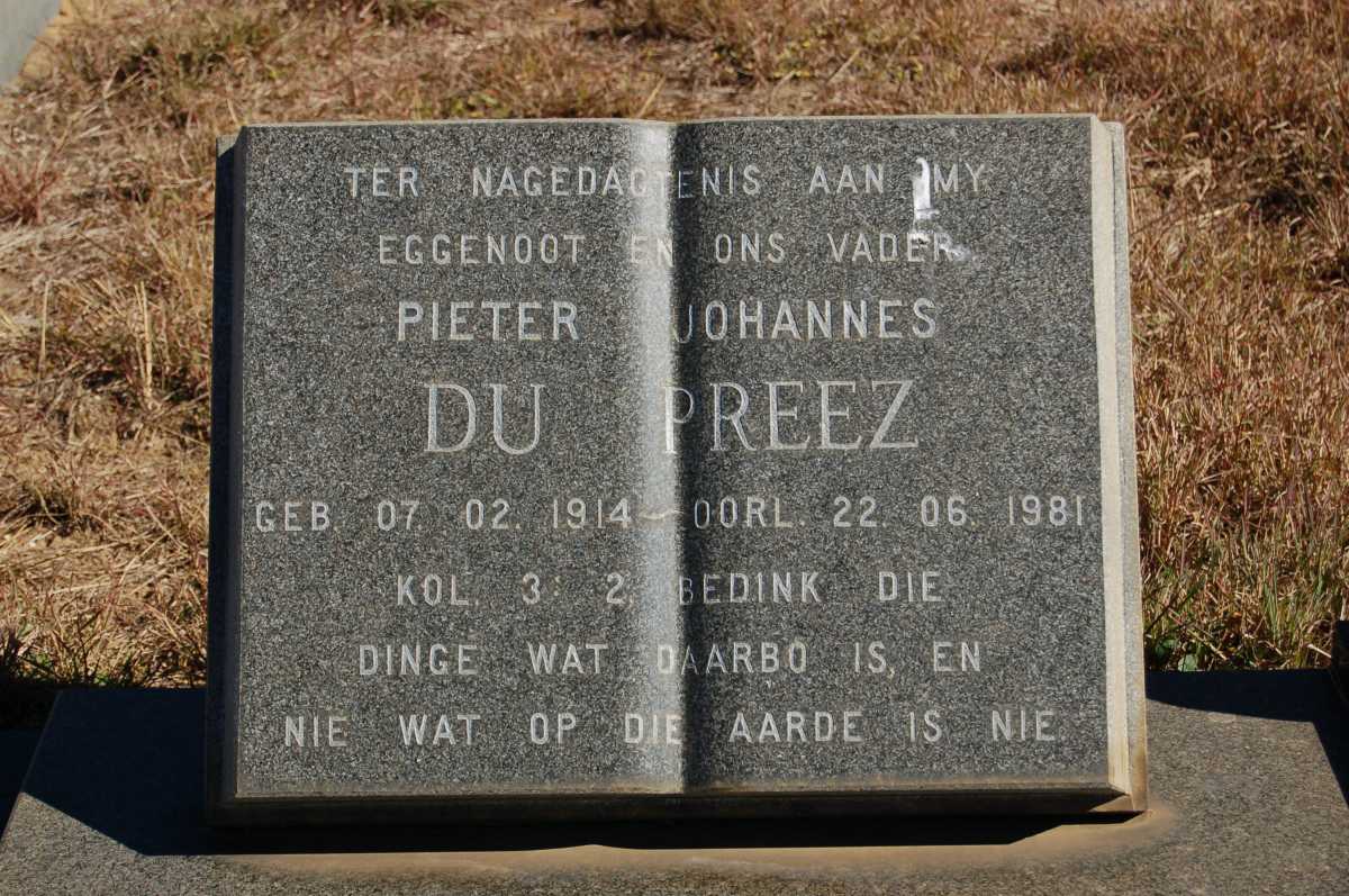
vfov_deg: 16.5
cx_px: 674
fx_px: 3088
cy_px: 448
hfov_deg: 24.6
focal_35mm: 82
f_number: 6.3
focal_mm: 55
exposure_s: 1/500
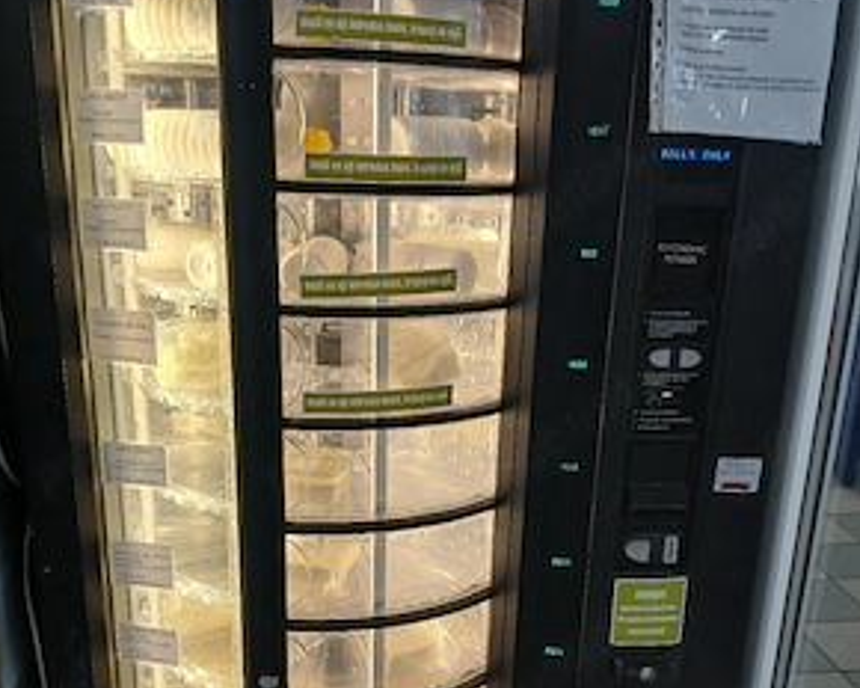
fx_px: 891
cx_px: 418
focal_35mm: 35
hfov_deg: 51.5
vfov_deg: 41.7
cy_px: 454
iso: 160
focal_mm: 3.98
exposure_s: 1/50.3
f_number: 1.8
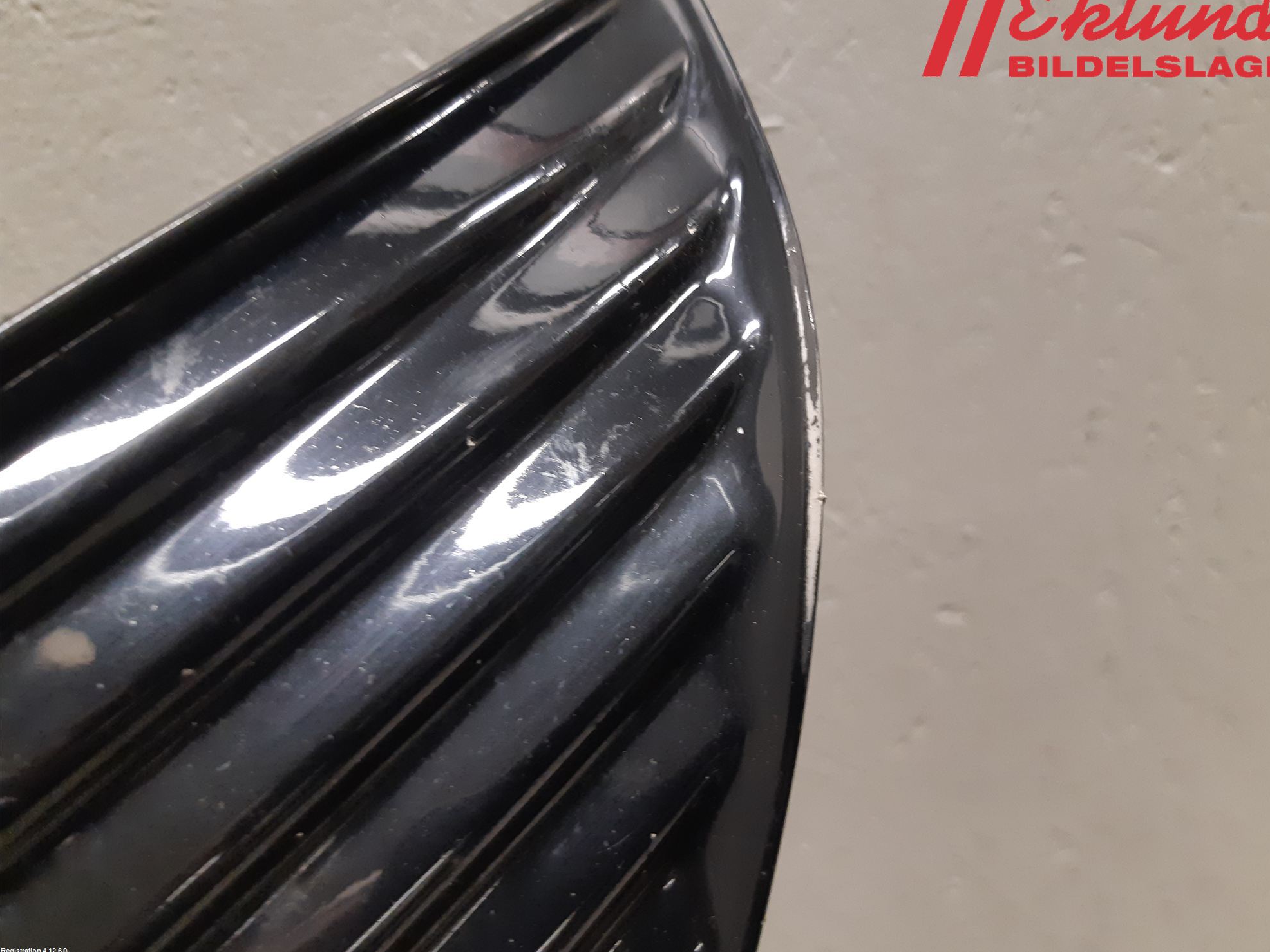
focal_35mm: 27
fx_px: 991
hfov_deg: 65.3
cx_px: 658
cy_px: 462
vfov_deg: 51.3
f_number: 1.7
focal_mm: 3.93
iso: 250
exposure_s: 1/50
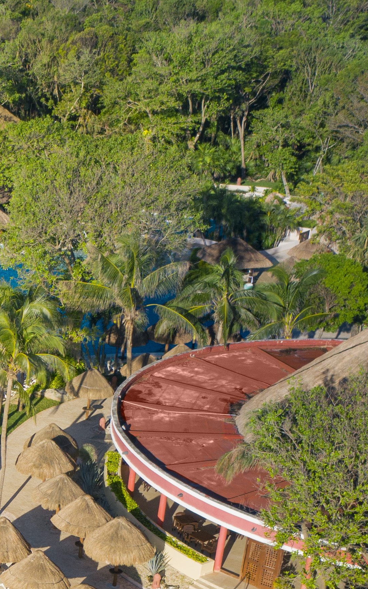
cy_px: 578
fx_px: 1428
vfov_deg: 22.5
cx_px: -289
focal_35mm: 89
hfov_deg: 13.3
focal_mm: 10.26
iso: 100
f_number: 3.2
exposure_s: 1/120
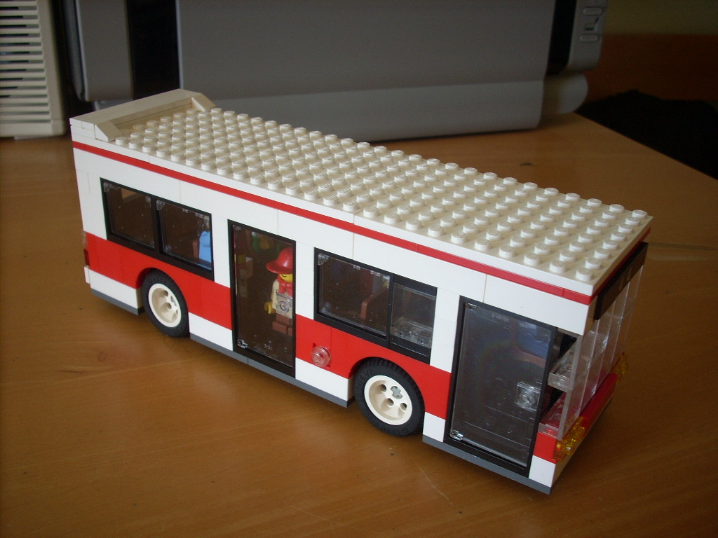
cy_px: 269
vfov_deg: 38.7
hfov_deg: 50.1
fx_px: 767
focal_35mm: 37
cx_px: 359
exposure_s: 1/30
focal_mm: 6.2
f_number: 2.8
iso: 84
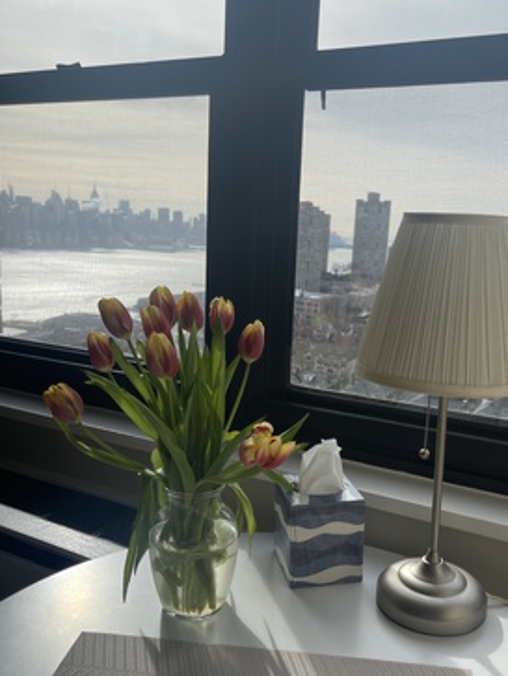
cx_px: 287
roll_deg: -2.7
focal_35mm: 31
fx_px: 606
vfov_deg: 58.3
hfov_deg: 45.4
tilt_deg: -10.2
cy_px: 341
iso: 32
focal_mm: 5.1
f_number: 1.6
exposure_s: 1/2717
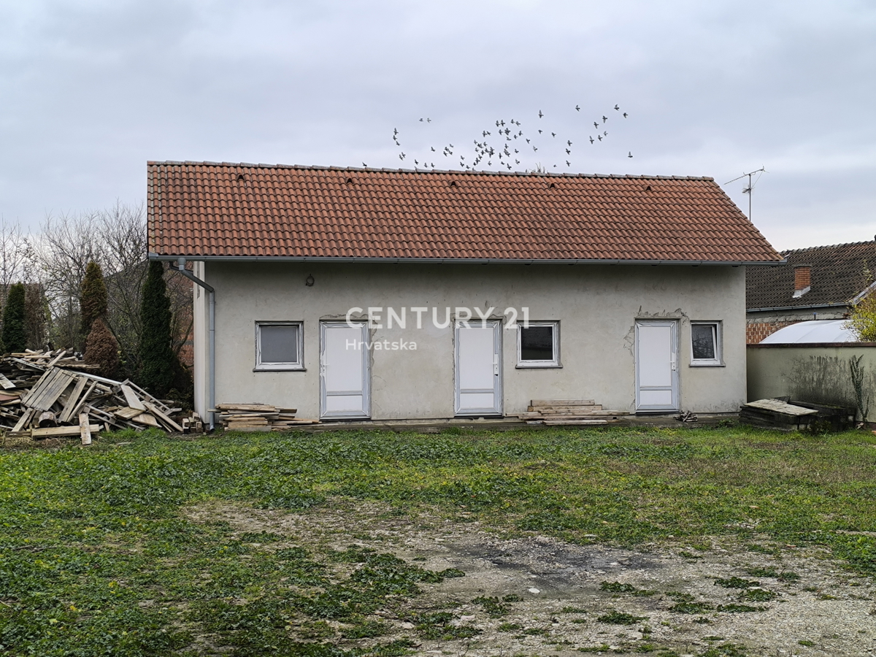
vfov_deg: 31.5
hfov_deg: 41.2
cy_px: 328
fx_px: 1164
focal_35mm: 46
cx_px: 438
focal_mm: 6.14
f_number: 1.65
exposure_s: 1/230
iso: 50
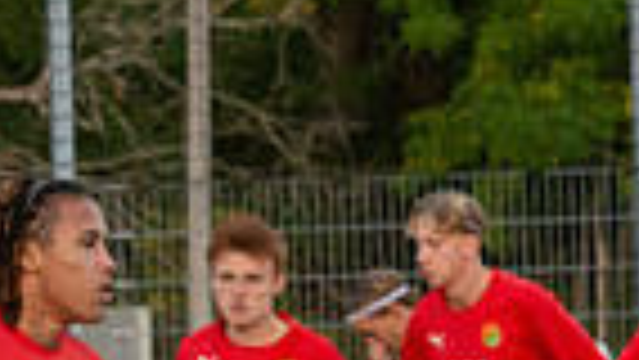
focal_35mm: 300
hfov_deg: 7.2
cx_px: 22
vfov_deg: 4.0
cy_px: 668
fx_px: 5085
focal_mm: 70
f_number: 4
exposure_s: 1/1250
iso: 2800
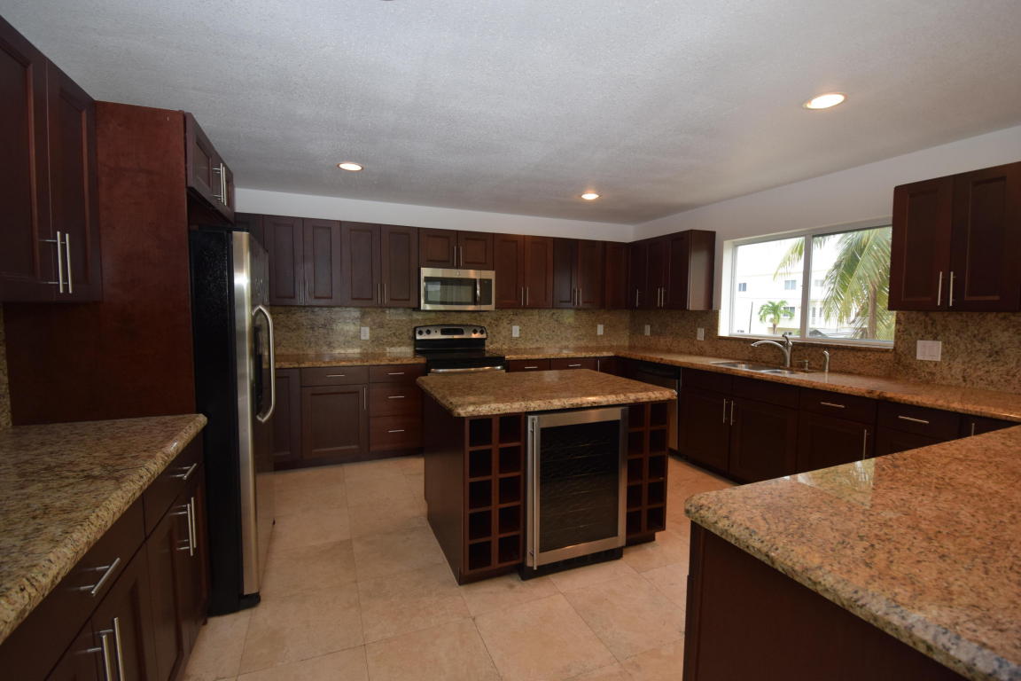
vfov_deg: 77.3
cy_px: 340
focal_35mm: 15
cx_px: 510
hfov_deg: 100.4
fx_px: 425
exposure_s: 1/100
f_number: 5
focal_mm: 10
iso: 800
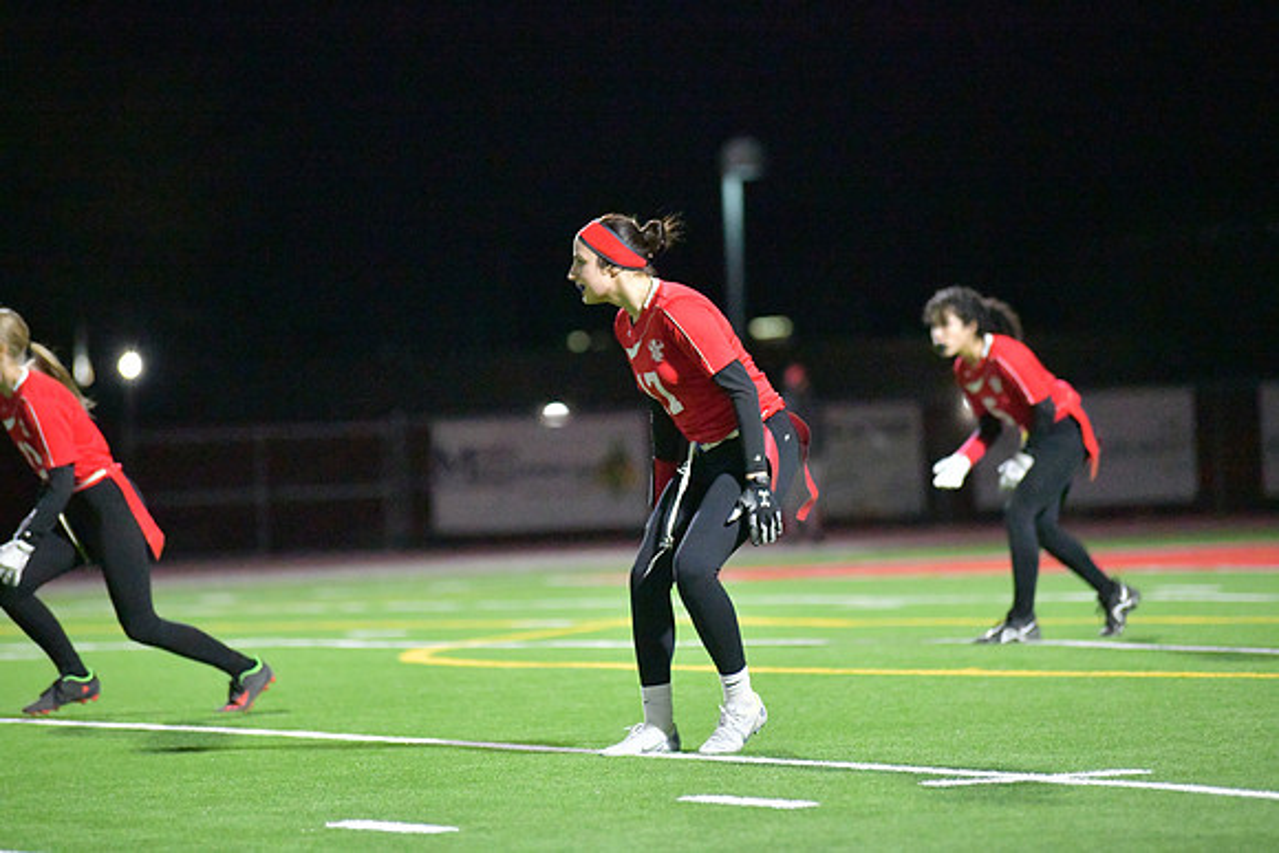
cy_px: 426
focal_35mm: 200
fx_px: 7107
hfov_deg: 10.3
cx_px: 640
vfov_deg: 6.9
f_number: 3.2
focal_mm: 200
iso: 25600
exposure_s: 1/2500
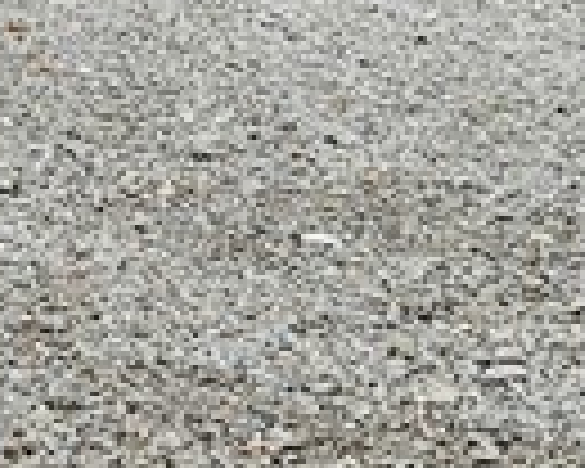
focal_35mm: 177
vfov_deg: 8.2
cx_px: -284
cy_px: -554
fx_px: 3065
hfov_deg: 10.5
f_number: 1.8
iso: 40
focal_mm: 5.4
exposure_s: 1/1262
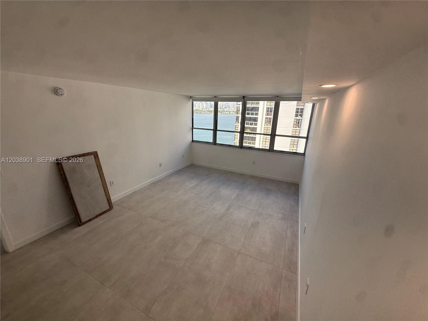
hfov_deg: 102.1
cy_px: 160
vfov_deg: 85.7
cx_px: 214
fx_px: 173
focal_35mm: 14
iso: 64
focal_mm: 2.22
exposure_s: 1/602
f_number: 2.2
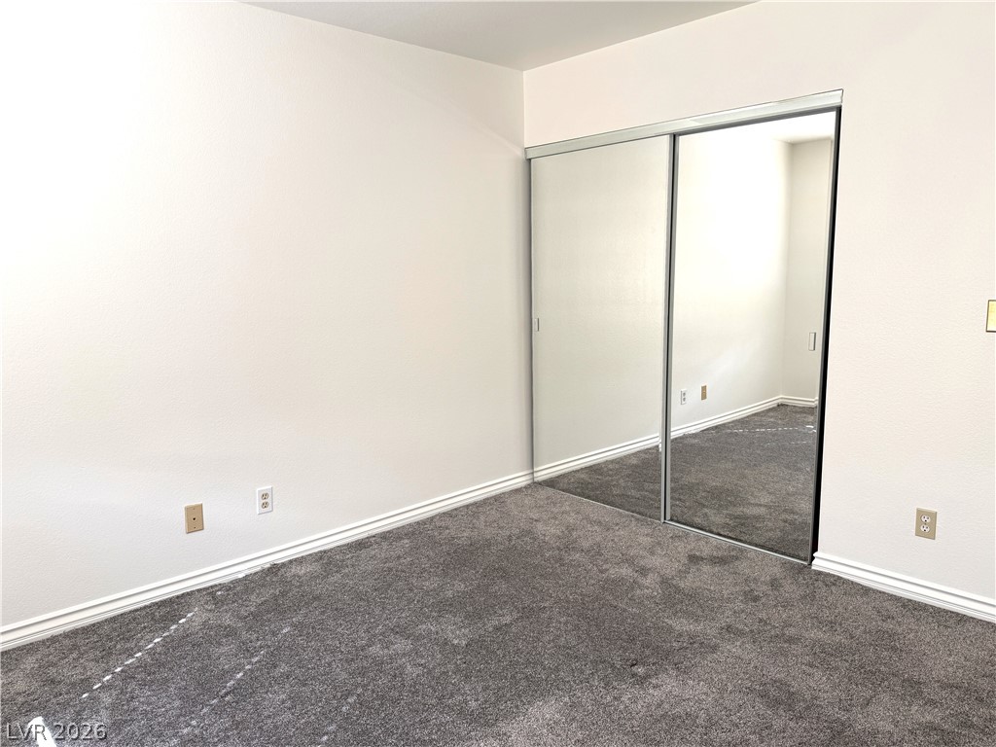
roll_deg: +1.1
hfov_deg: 71.6
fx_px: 691
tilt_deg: -8.7
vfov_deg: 56.8
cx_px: 498
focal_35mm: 24
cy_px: 374
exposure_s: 1/121
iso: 80
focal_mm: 6.76
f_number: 1.78
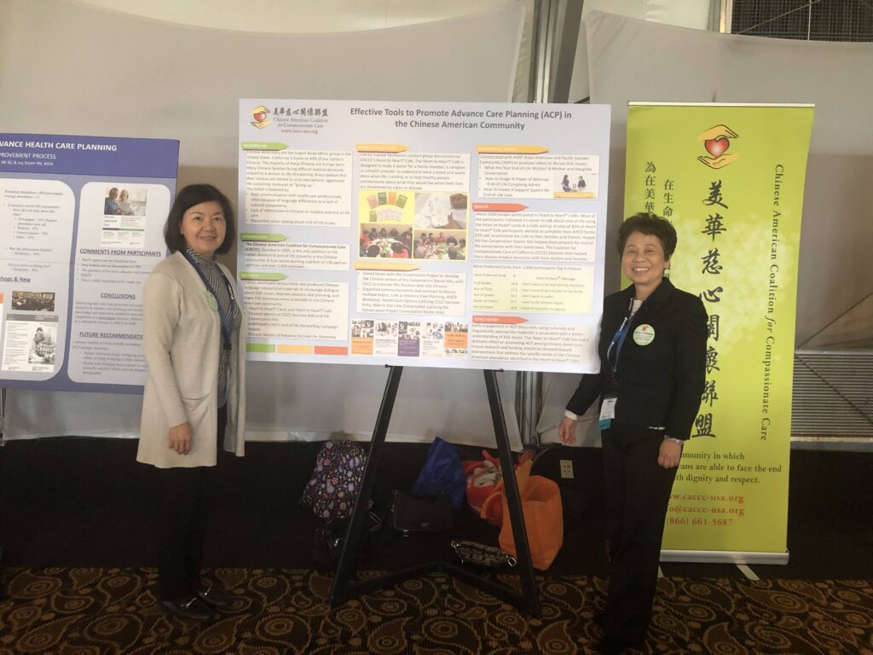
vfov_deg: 49.7
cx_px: 436
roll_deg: -1.8
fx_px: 706
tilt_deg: -6.4
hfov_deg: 63.4
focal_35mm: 28
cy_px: 328
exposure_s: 1/15
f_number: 1.8
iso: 80
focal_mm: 3.99
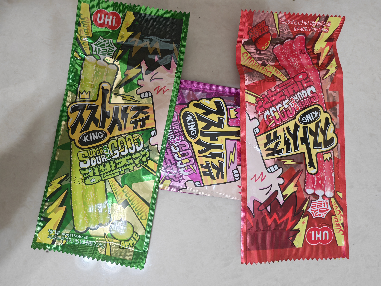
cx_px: 190
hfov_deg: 71.6
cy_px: 143
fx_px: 264
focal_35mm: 24
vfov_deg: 56.8
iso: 500
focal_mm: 6.67
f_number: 1.95
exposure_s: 1/50
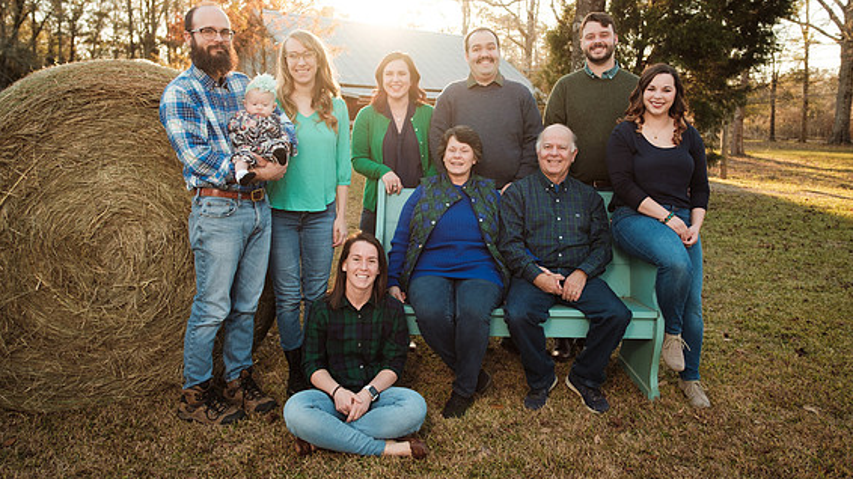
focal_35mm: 29
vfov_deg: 40.0
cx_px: 434
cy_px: 197
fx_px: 656
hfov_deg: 66.1
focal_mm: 18
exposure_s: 1/250
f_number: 2.8
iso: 200
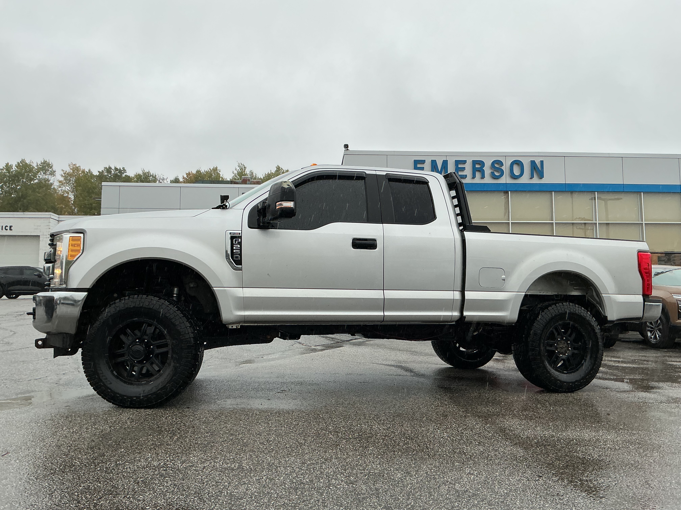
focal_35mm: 29
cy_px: 255
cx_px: 340
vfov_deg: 48.2
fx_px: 571
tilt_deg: +3.7
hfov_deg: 61.7
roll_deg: +0.6
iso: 25
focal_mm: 3
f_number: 1.8
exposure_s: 1/375
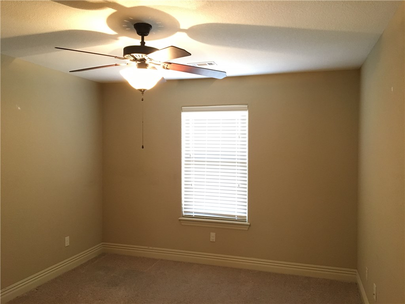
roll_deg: +0.3
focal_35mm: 29
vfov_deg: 48.2
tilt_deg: -1.3
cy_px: 152
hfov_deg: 61.7
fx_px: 339
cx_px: 202
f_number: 2.2
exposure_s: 1/17
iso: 200
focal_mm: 4.15
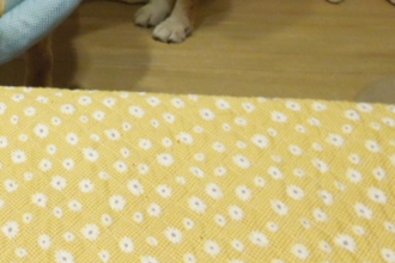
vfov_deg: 19.7
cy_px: -87
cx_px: -24
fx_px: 691
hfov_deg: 29.2
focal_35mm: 63
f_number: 3.3
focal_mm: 4.5
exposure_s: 1/30
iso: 1000
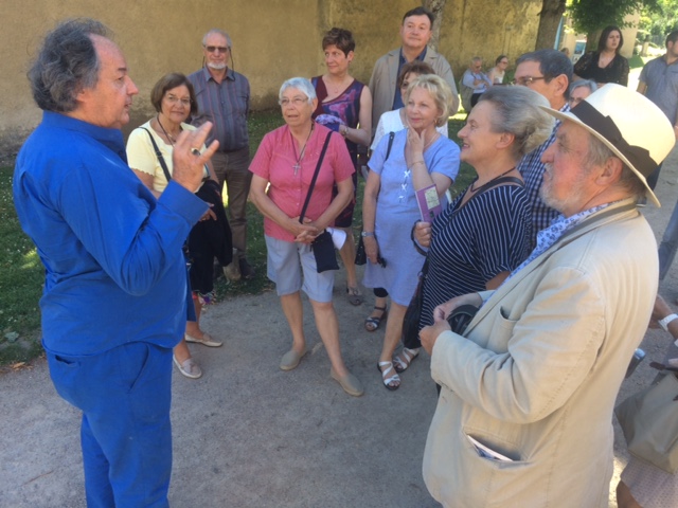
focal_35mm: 29
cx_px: 339
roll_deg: -2.4
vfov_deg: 48.2
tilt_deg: -20.9
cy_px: 254
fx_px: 568
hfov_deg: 61.7
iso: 32
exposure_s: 1/113
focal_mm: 4.15
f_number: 2.2
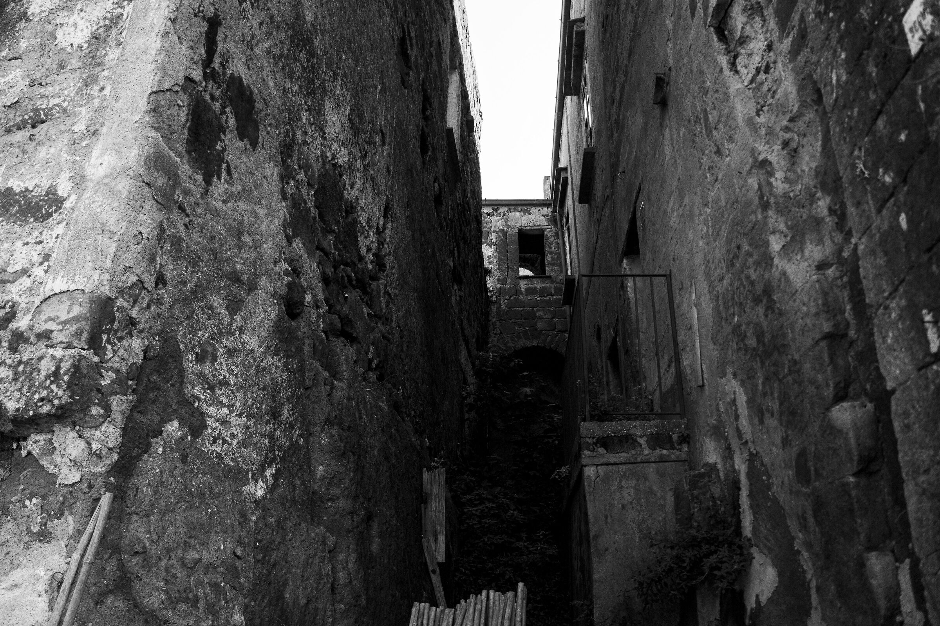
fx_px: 705
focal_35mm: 27
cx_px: 470
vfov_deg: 47.9
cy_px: 313
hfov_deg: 67.4
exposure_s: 1/2500
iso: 800
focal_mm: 18
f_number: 4
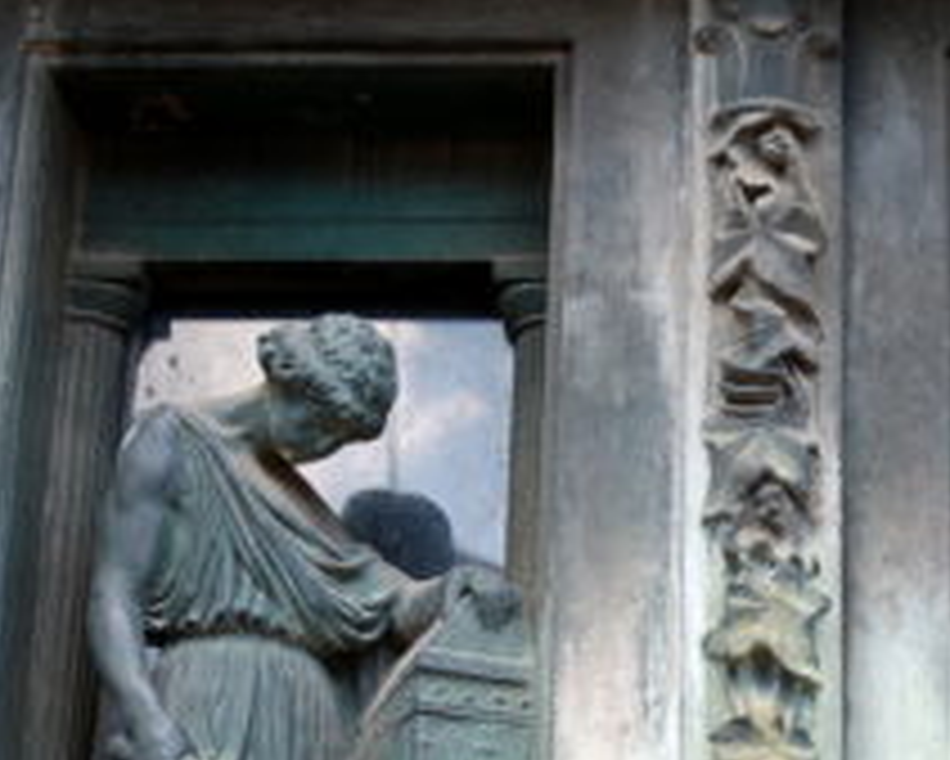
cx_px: 783
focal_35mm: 90
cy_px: 740
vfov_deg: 16.7
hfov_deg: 20.9
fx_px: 2535
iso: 100
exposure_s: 1/80
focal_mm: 27
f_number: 4.5
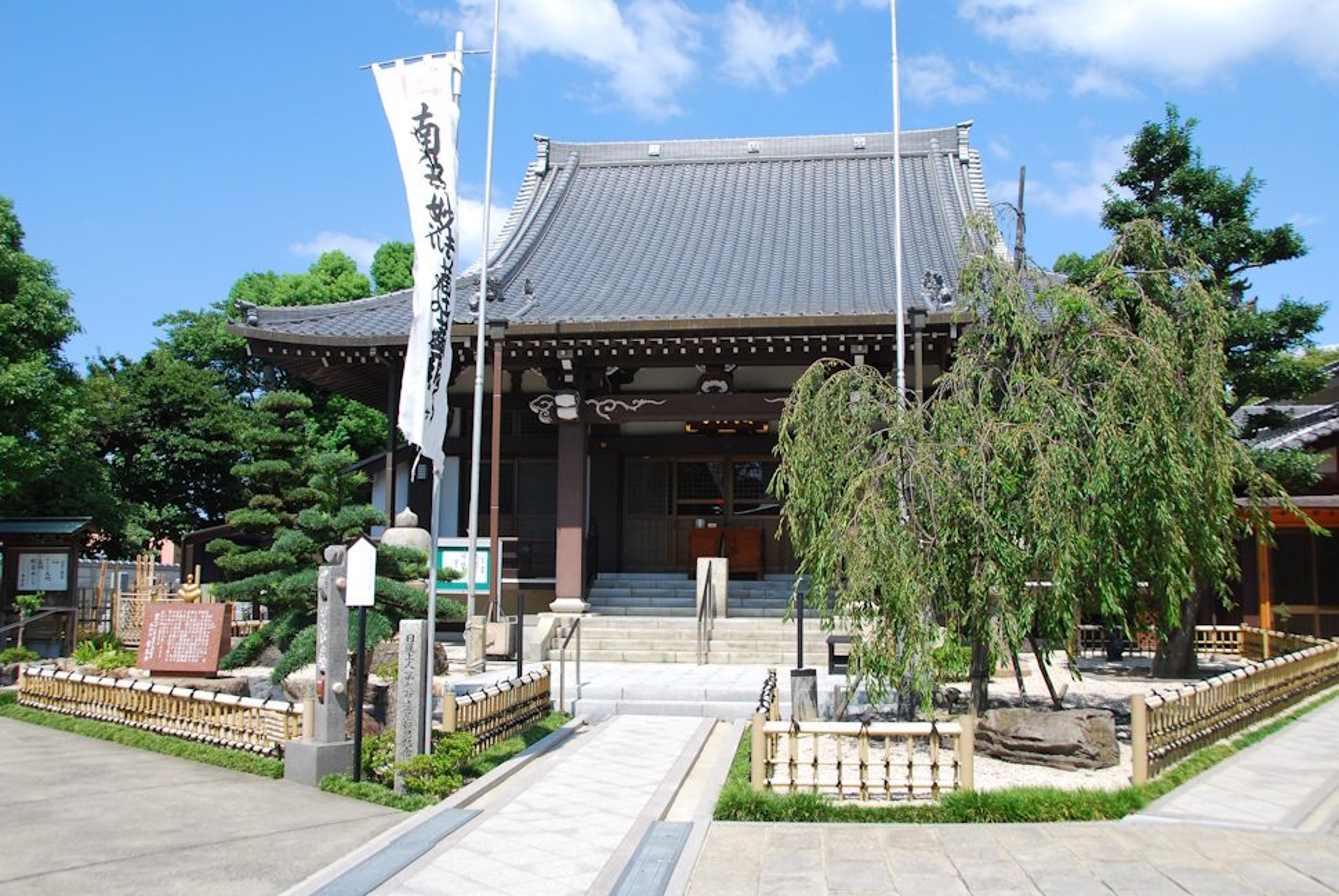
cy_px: 448
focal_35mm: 30
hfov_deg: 61.9
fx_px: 1117
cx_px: 670
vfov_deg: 43.7
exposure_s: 1/250
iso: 100
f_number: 7.1
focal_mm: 20
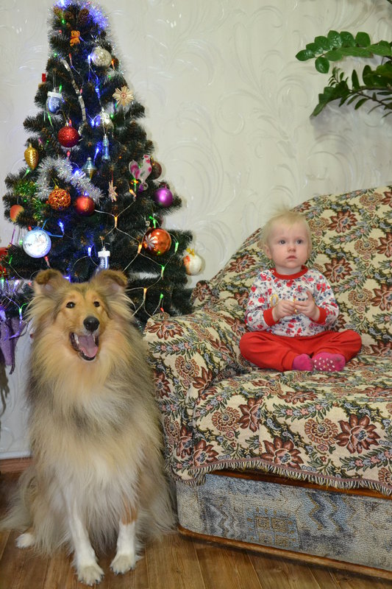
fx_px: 686
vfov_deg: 46.4
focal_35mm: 42
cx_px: 196
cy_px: 294
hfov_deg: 31.9
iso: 2500
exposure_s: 1/60
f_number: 4
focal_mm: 28
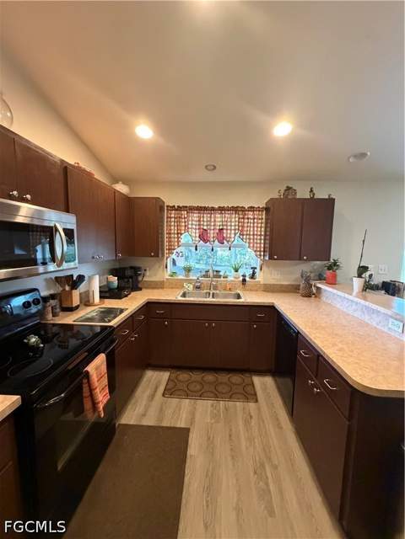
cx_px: 202
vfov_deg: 102.1
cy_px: 270
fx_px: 218
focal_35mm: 14
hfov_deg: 85.7
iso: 1000
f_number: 2.2
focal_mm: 2.22
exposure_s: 1/60
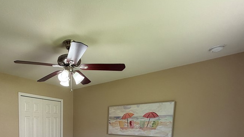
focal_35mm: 24
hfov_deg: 71.4
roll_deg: -1.0
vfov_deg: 41.0
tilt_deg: -5.6
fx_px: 155
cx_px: 63
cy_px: 140
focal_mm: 2.22
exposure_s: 1/120
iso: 160
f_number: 2.2
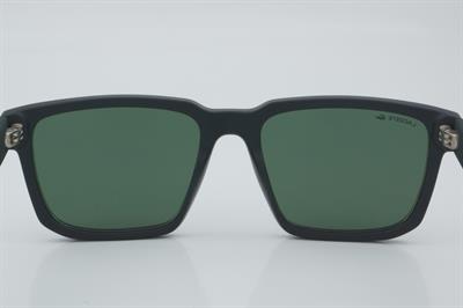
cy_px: 154
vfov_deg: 16.5
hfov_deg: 24.6
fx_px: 1060
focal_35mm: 82
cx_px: 232
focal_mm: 55
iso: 100
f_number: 32
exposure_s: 1/4
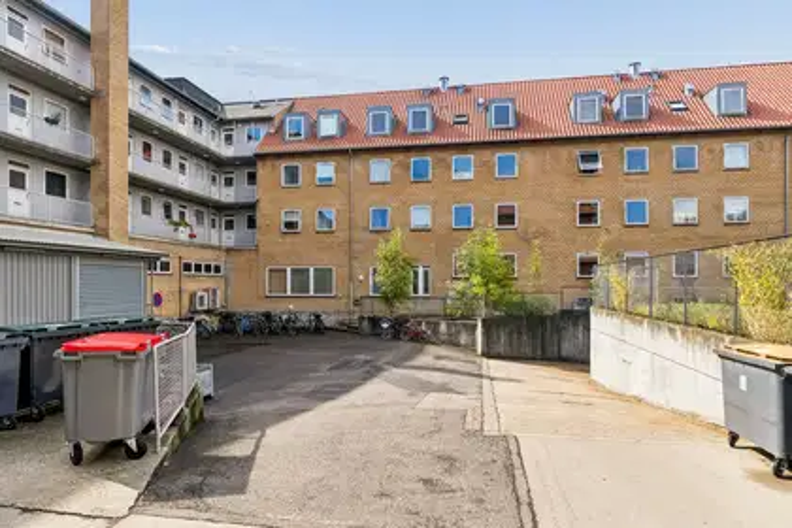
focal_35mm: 21
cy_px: 264
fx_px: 459
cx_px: 396
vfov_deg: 59.8
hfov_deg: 81.6
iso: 400
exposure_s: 1/800
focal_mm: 13.9
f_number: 7.1
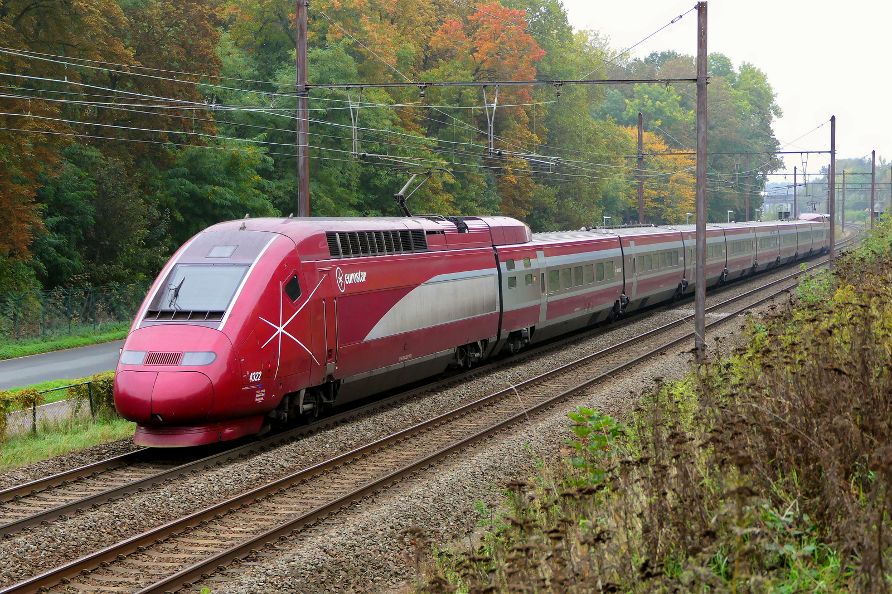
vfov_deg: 17.1
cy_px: 297
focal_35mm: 80
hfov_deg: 25.4
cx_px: 446
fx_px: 1982
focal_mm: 29.3
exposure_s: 1/800
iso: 800
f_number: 4
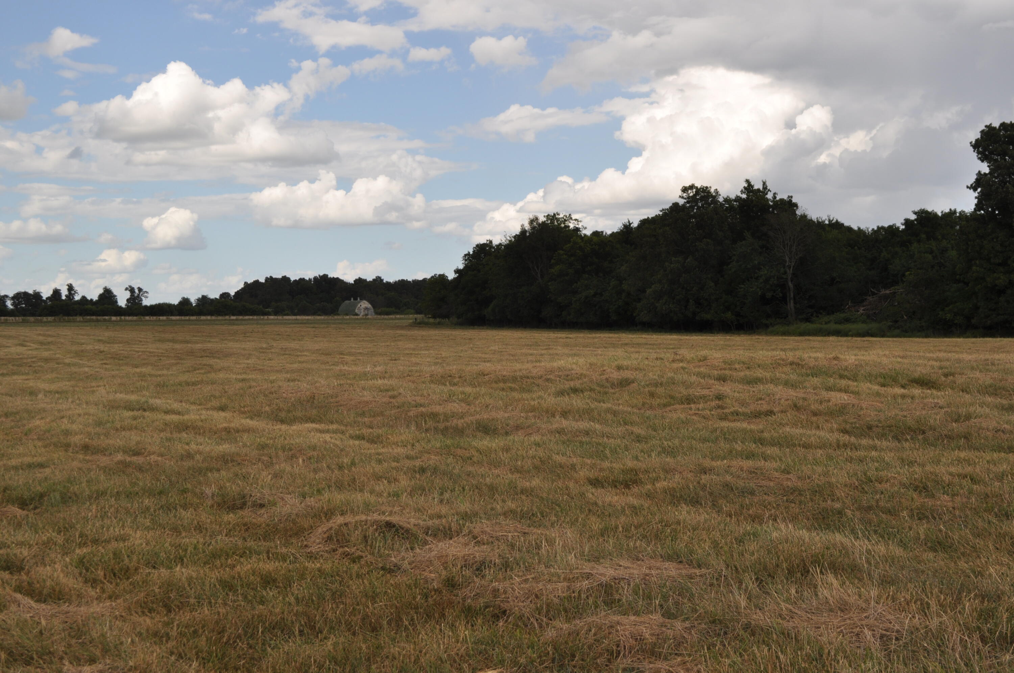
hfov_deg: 38.9
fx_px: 1435
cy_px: 336
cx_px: 507
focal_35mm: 51
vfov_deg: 26.4
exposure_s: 1/320
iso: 200
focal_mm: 34
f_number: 9
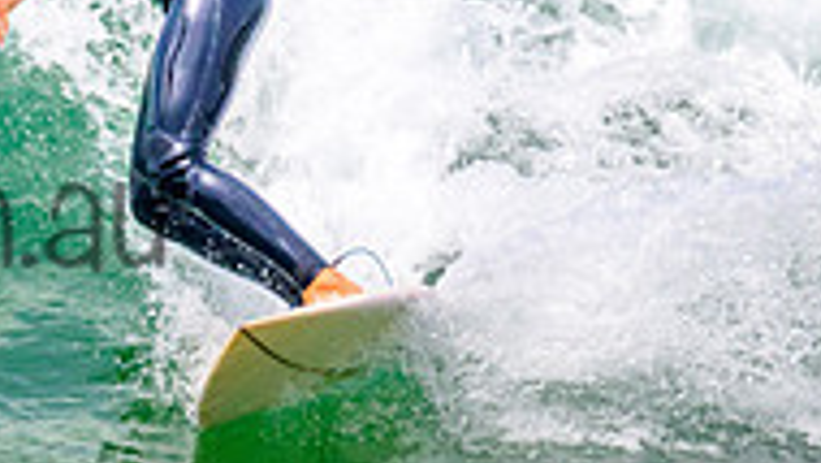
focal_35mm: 2956
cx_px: -98
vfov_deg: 0.4
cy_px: 62
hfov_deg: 0.7
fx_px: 64369
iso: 1250
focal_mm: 800
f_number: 11
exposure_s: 1/2000
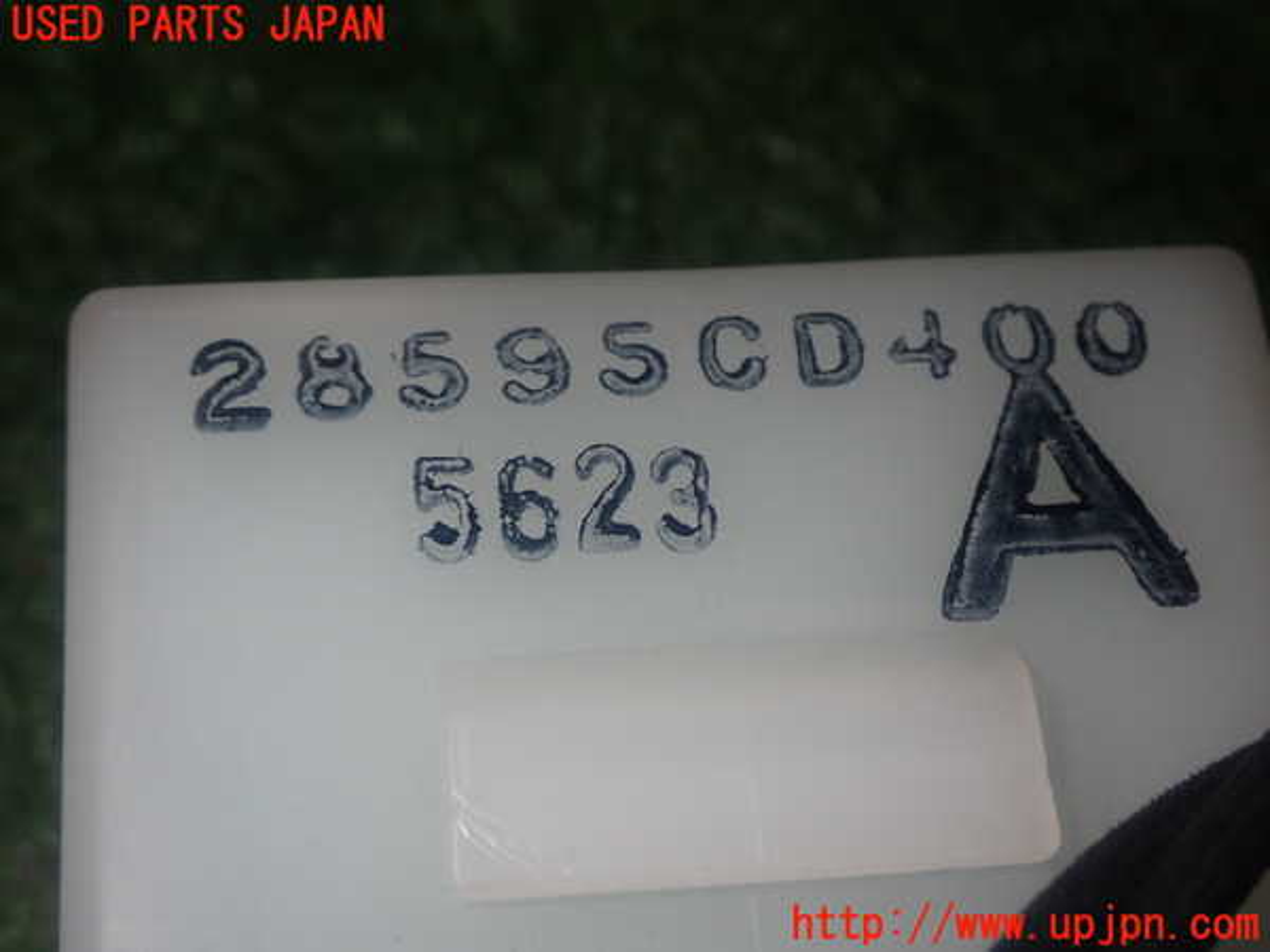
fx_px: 2458
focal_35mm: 67
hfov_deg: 29.0
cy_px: 476
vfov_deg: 21.9
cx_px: 635
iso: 200
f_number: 11
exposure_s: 1/60
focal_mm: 11.88
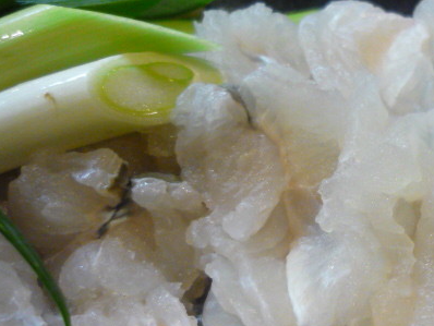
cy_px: 200
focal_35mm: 53
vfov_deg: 27.5
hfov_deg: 35.1
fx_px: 665
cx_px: 345
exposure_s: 1/30
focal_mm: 5.5
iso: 400
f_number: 2.8
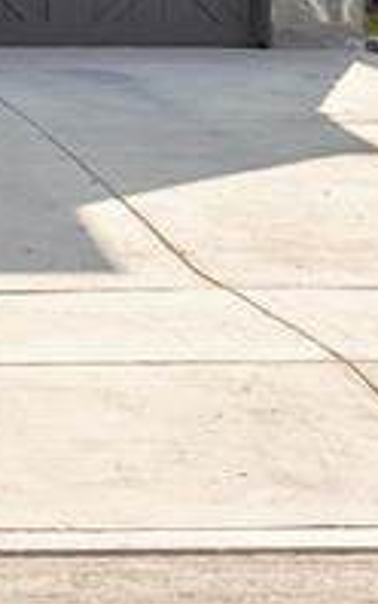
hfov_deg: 7.0
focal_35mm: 179
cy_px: -232
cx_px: -509
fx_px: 2946
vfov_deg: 11.3
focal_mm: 34
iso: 100
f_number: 5.6
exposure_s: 1/350
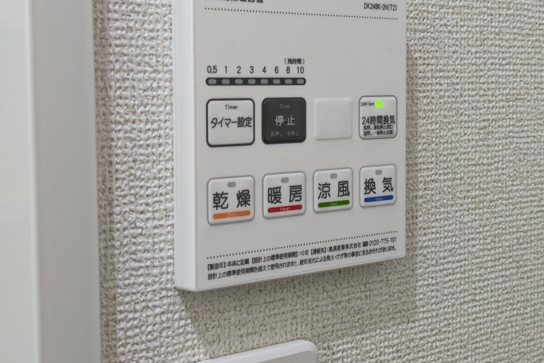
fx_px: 952
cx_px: 303
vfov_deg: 21.5
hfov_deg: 31.9
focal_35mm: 63
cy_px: 129
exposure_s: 1/120
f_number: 1.89
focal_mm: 5.43
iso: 491
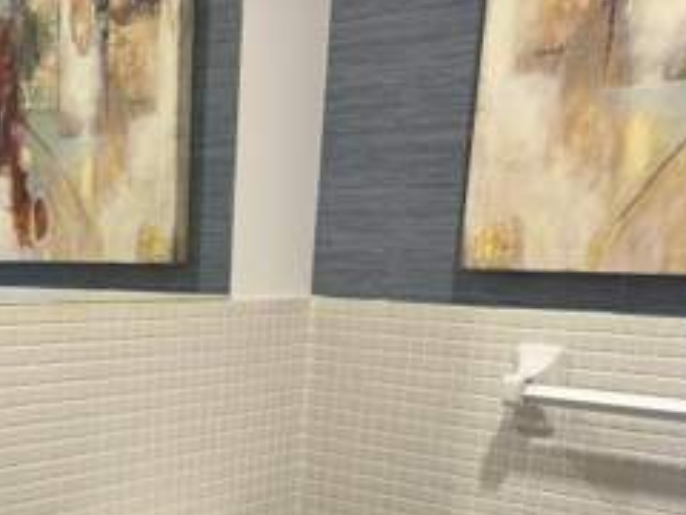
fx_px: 1031
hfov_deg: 35.6
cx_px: 131
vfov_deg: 26.6
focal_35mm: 52
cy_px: 511
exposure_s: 1/60
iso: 160
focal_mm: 5.7
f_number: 1.5
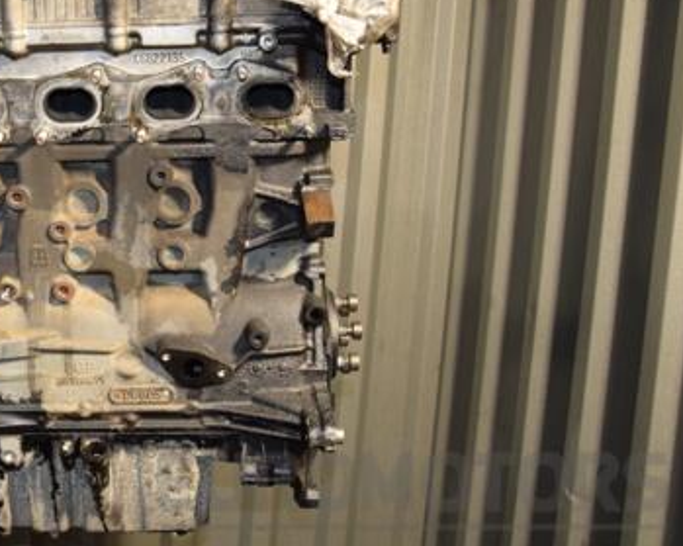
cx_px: 119
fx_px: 1027
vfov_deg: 29.7
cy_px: 221
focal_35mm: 51
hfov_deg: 35.4
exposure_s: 1/100
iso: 800
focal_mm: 21
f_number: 5
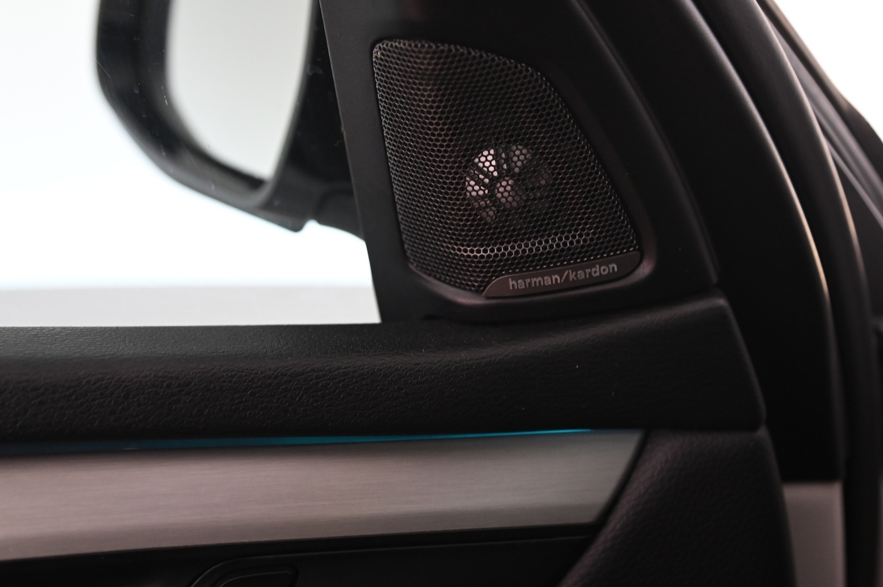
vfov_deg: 20.6
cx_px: 449
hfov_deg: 30.5
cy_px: 303
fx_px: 1618
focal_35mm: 66
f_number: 4
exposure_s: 1/25
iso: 2000
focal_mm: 55
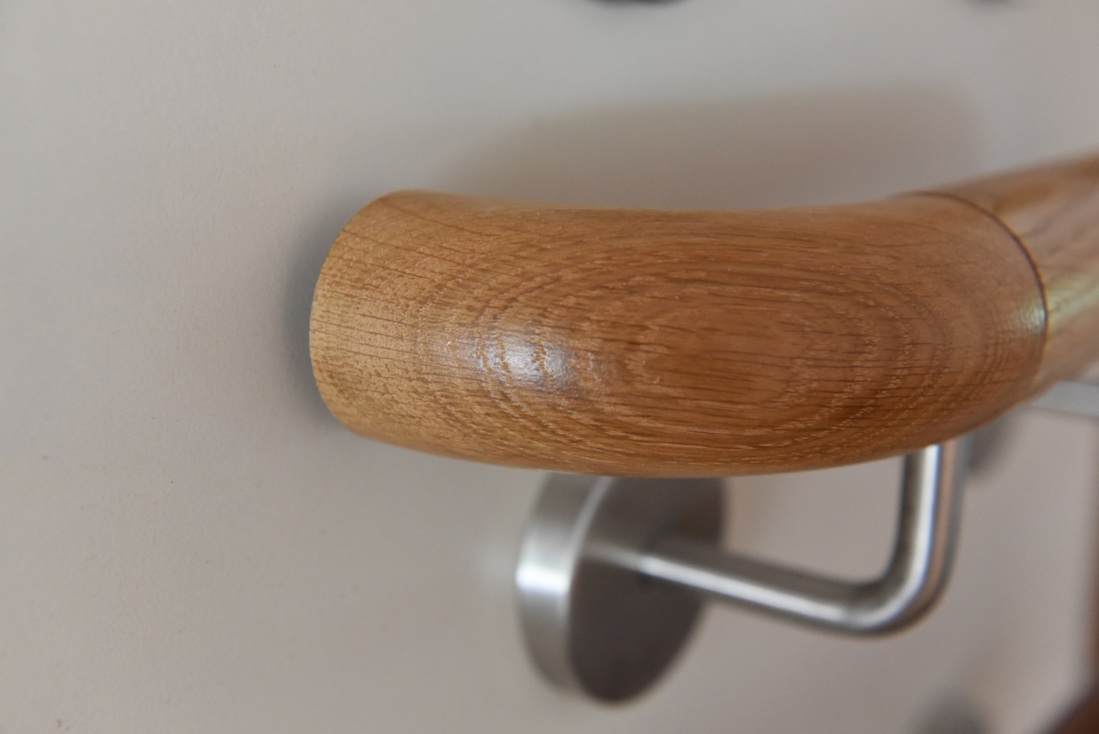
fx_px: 1466
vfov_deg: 28.1
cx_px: 550
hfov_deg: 41.1
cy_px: 367
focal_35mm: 48
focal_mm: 48
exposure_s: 1/200
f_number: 5
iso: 5000
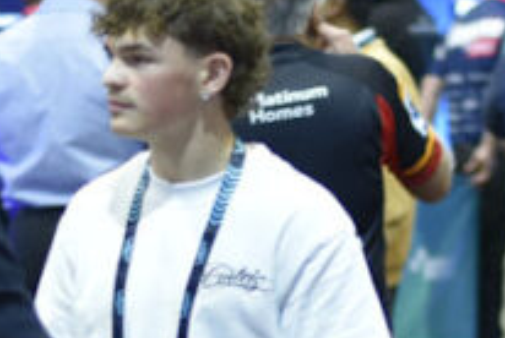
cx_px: 353
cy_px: 598
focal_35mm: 248
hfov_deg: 8.3
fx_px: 3484
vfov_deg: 5.5
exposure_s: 1/60
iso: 900
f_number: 1.8
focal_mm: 50
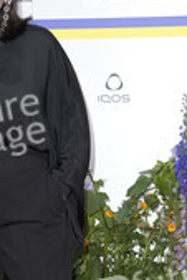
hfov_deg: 10.0
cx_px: 8
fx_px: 1065
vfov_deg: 14.9
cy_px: 217
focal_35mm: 137
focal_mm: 58
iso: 640
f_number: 6.3
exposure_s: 1/200
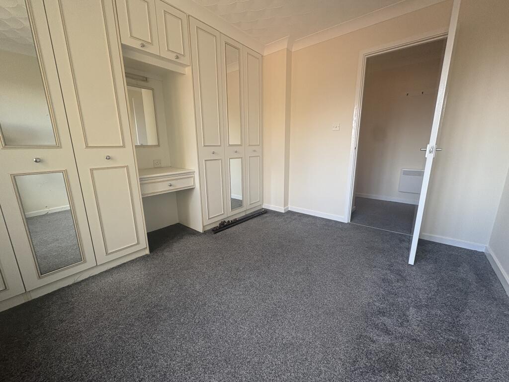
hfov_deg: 102.1
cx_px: 254
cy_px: 191
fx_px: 206
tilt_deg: -13.1
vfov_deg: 85.7
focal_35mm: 14
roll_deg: +0.5
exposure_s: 1/99
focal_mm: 2.22
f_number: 2.2
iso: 160
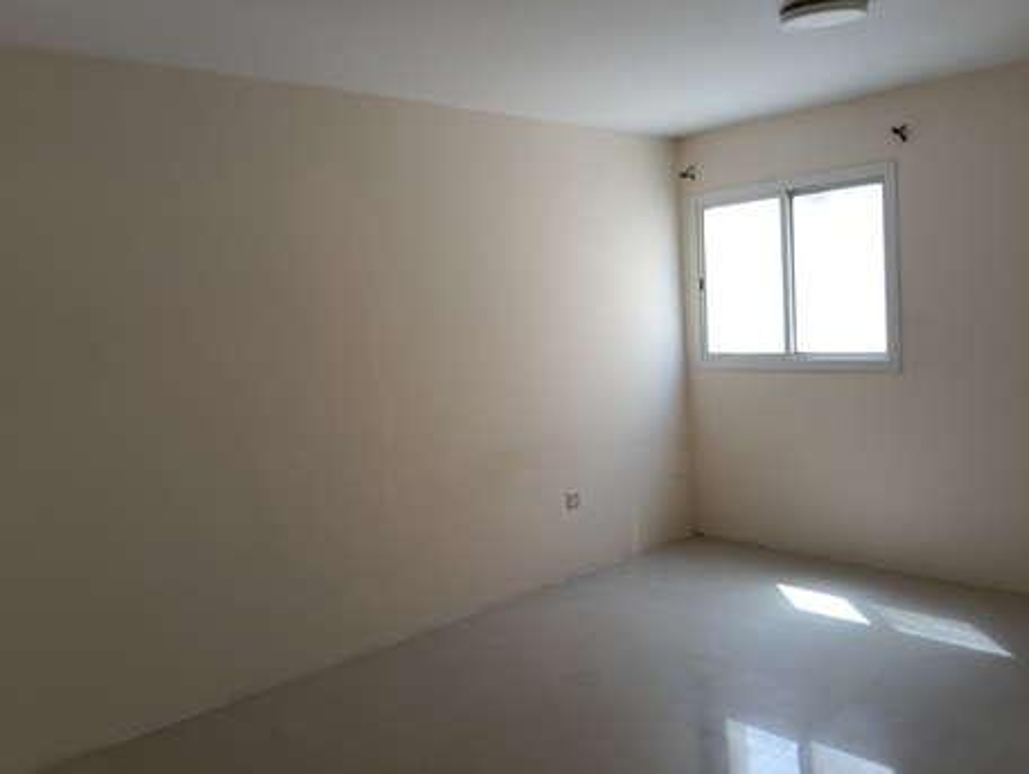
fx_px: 803
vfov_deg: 51.4
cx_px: 514
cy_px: 387
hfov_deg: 65.3
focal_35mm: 27
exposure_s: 1/33.3
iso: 125
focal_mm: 3.98
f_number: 1.8
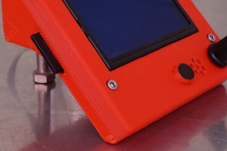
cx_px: 77
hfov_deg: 23.3
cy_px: 50
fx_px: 547
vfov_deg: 15.7
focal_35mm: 87
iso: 800
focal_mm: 35
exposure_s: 1/60
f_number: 10
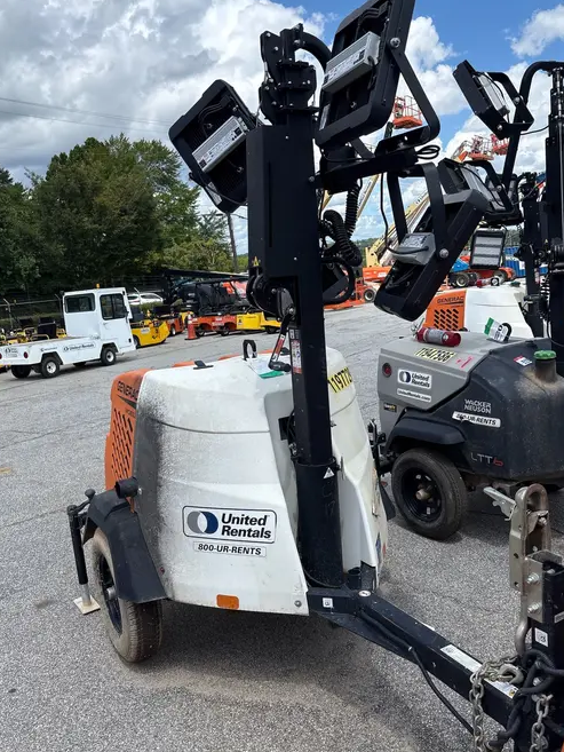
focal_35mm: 29
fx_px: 630
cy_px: 374
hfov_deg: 48.2
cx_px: 261
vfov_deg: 61.7
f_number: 1.6
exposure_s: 1/3623
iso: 50
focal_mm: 5.96
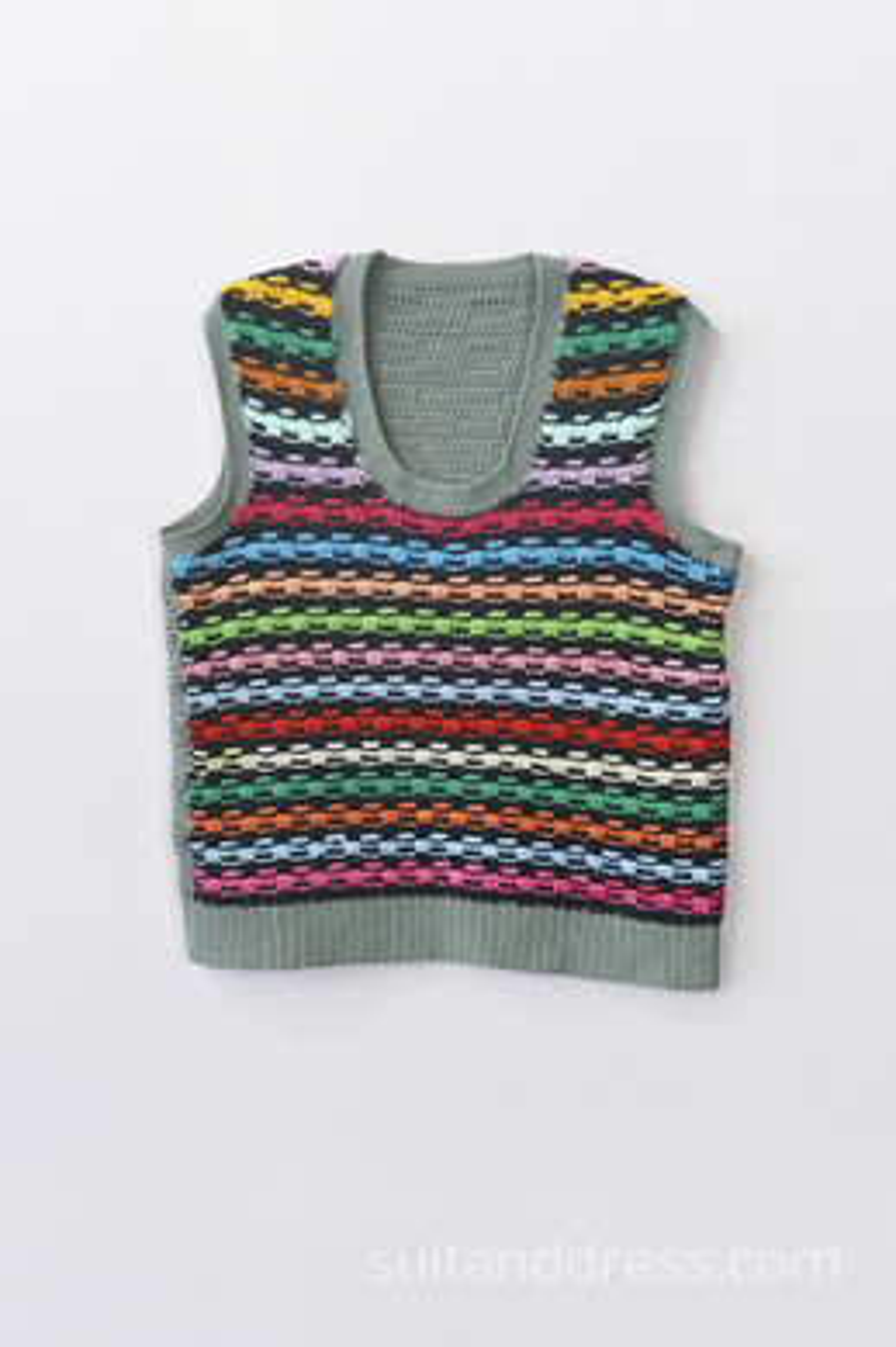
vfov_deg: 41.1
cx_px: 448
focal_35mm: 48
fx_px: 1793
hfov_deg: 28.1
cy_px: 674
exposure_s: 1/40
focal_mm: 32
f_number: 6.3
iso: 320
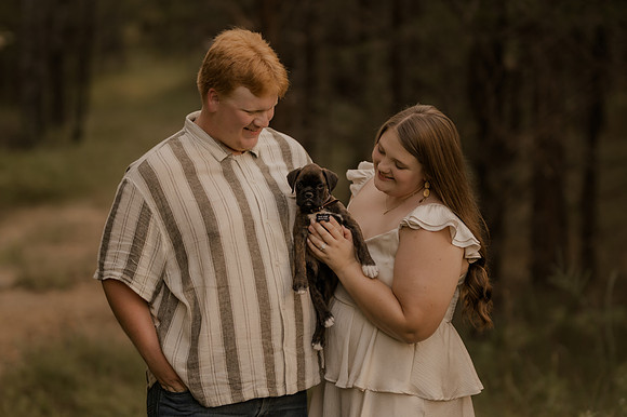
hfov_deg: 16.1
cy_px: 208
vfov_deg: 10.8
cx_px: 314
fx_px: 2211
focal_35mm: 127
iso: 125
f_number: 1.4
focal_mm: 85
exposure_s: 1/320
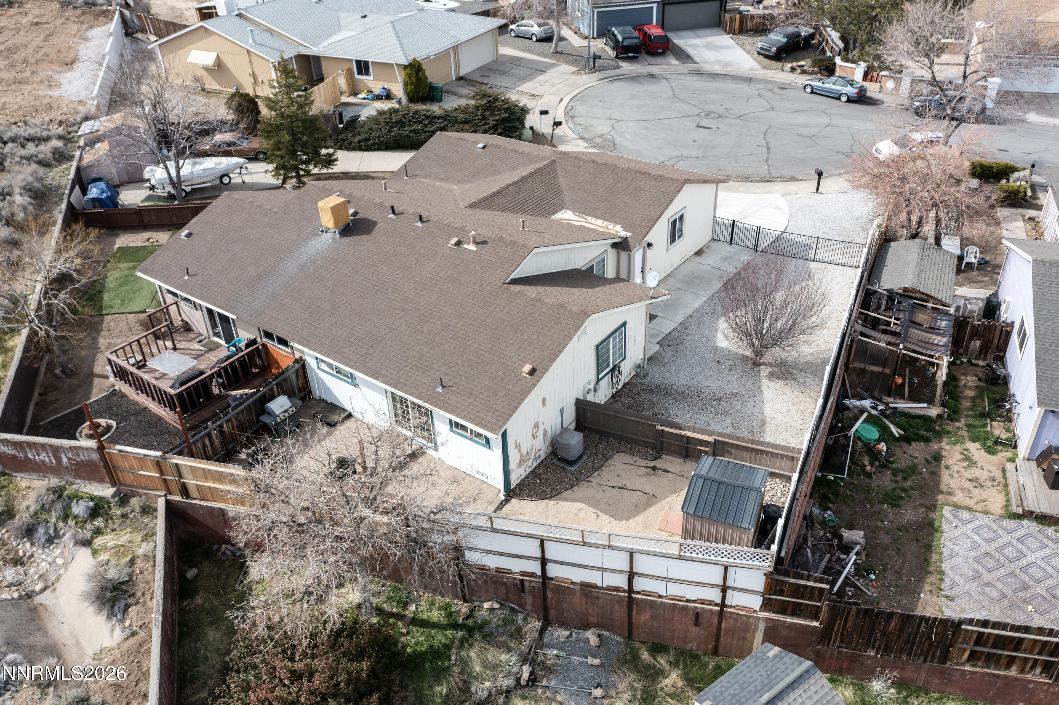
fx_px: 823
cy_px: 352
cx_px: 530
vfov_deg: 46.4
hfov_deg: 65.5
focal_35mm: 28
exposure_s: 1/640
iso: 100
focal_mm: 10.26
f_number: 4.5
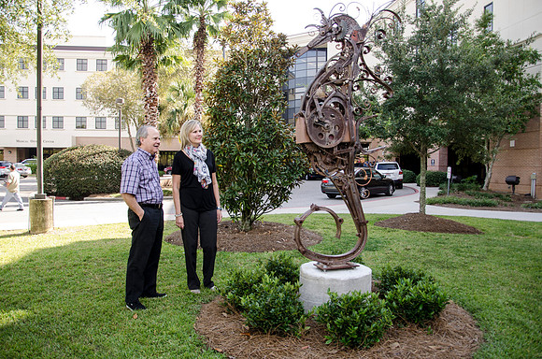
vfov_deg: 47.7
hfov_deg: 67.5
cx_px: 271
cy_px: 180
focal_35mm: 27
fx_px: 406
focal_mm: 18
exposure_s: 1/100
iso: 100
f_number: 3.5
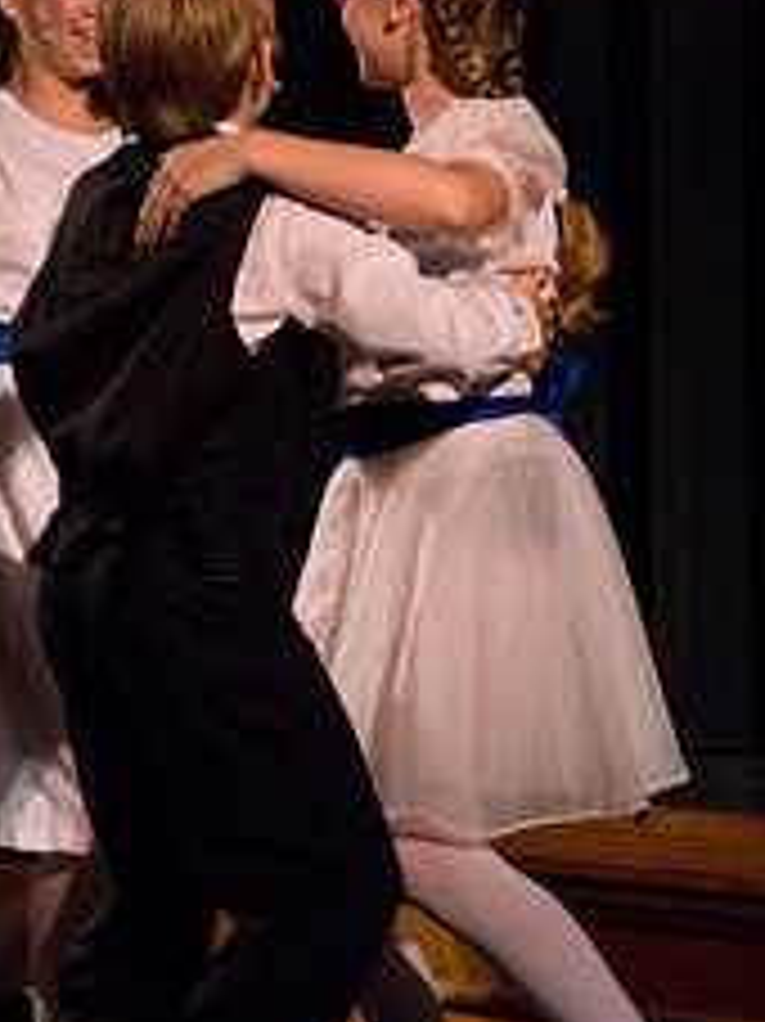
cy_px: 374
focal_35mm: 143
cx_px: 232
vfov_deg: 13.8
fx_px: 4218
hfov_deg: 10.4
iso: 1600
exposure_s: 1/160
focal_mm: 50
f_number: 2.8
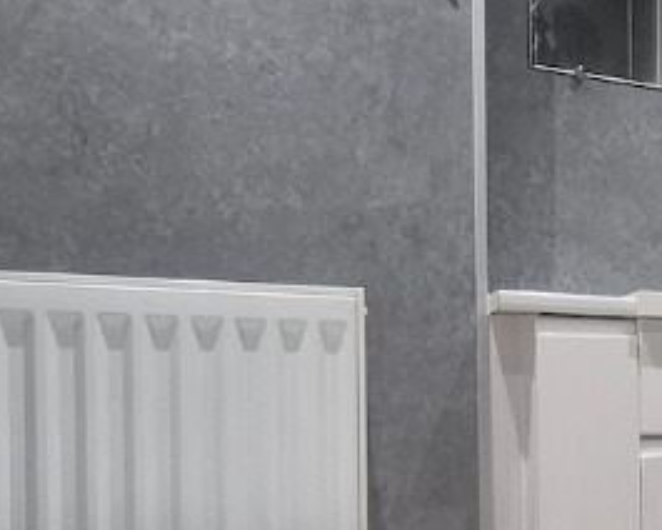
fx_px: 960
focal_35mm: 49
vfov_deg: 30.3
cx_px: 707
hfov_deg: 33.7
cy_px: 395
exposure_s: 1/50
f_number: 2.2
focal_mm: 1.74
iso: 160
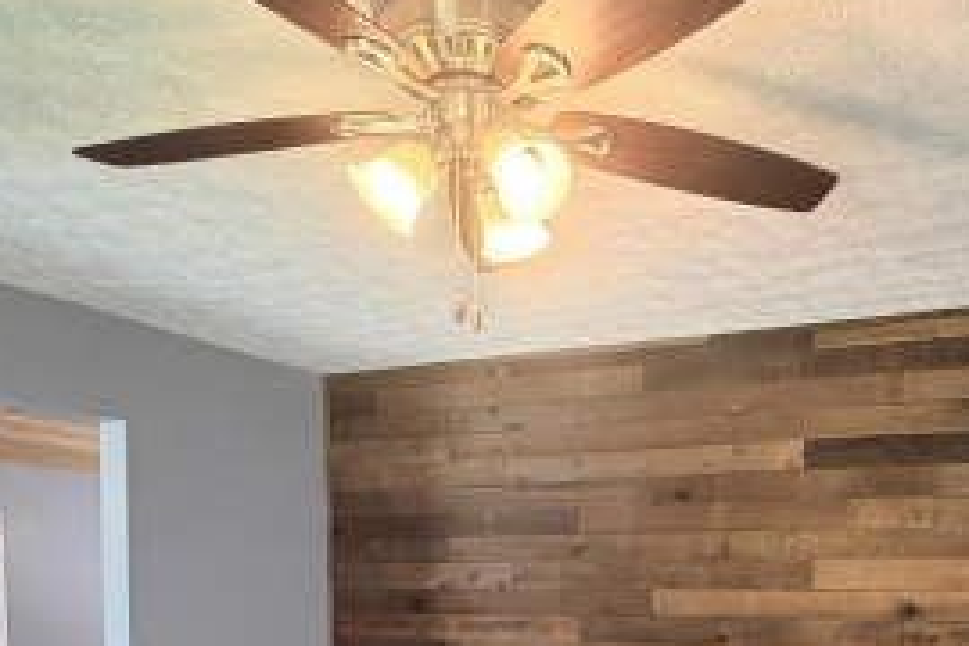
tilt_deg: -2.0
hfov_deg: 50.4
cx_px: 752
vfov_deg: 33.5
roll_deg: +1.0
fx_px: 969
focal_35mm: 36
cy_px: 657
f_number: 2.2
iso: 320
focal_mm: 2.22
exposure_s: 1/60
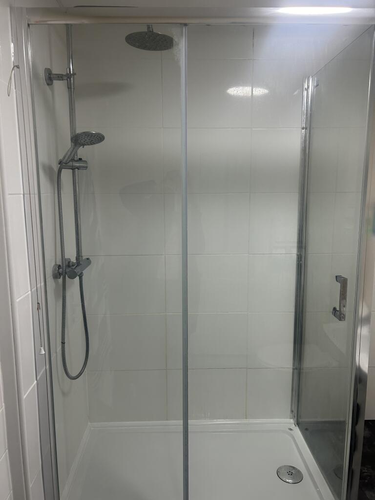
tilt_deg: -8.4
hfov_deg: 53.1
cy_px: 250
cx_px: 188
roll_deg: +0.2
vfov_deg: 67.3
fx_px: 376
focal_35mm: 26
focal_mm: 5.7
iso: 125
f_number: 1.5
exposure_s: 1/100
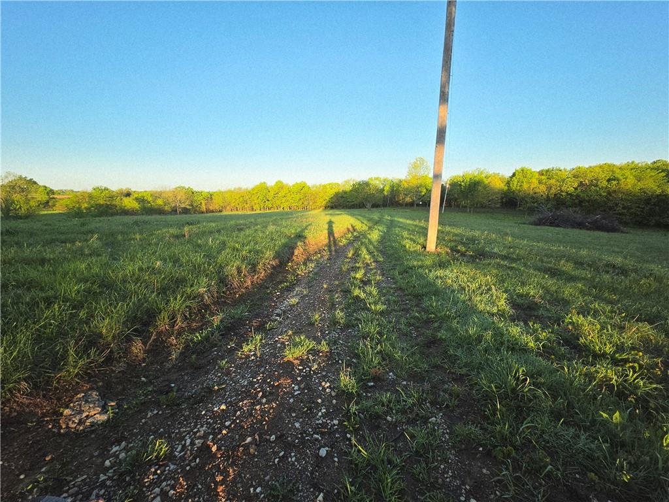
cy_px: 251
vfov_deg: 89.9
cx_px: 334
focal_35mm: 13
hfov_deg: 106.2
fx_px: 251
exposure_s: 1/538
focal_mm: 2.2
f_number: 1.9
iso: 32
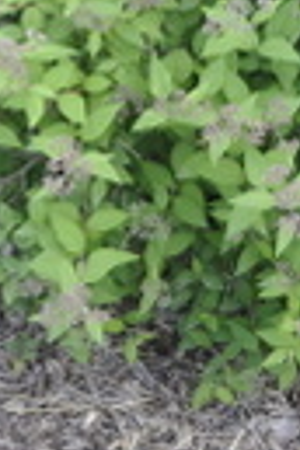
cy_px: -440
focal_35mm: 261
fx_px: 3262
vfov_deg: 7.6
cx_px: 352
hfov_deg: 5.2
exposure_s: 1/40
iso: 200
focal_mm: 28
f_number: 6.3
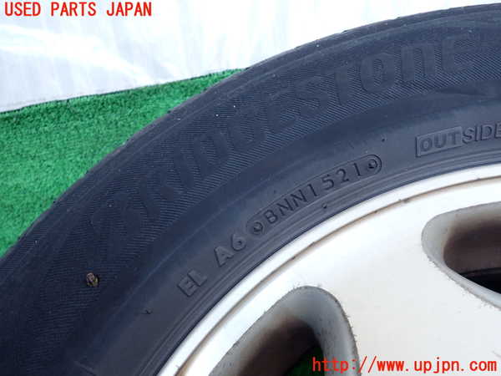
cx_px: 250
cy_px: 188
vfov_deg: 46.8
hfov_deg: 60.0
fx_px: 434
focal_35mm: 30
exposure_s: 1/125
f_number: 2.3
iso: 160
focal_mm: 5.4
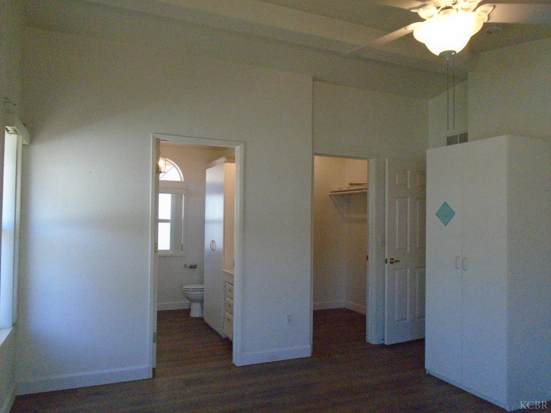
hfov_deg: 67.3
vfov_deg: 53.1
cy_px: 206
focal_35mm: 26
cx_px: 276
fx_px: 414
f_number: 3.2
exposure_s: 1/160
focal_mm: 4.6
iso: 800
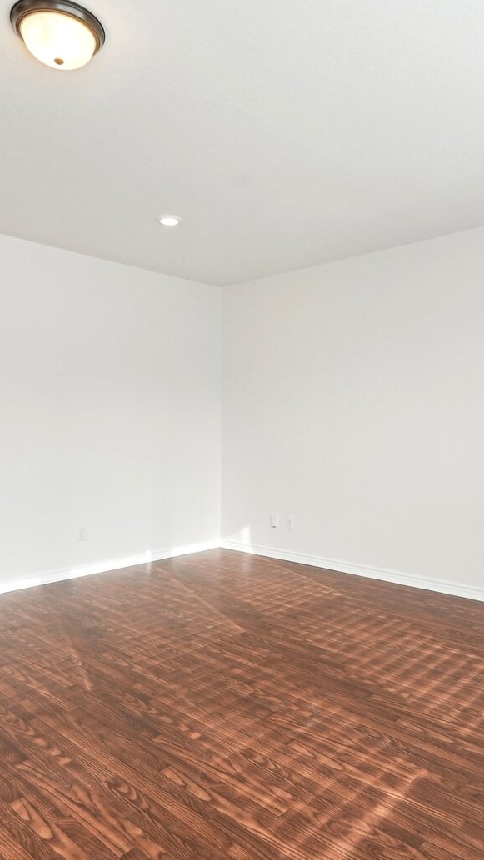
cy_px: 426
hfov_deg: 49.5
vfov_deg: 78.7
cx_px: 263
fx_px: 525
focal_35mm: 23
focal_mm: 14
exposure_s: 1/60
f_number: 8
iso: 800
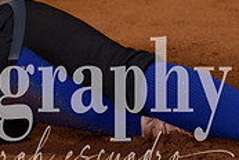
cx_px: -101
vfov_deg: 4.3
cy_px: 18
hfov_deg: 6.4
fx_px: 2128
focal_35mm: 320
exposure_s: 1/250
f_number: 4
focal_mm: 92
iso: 400
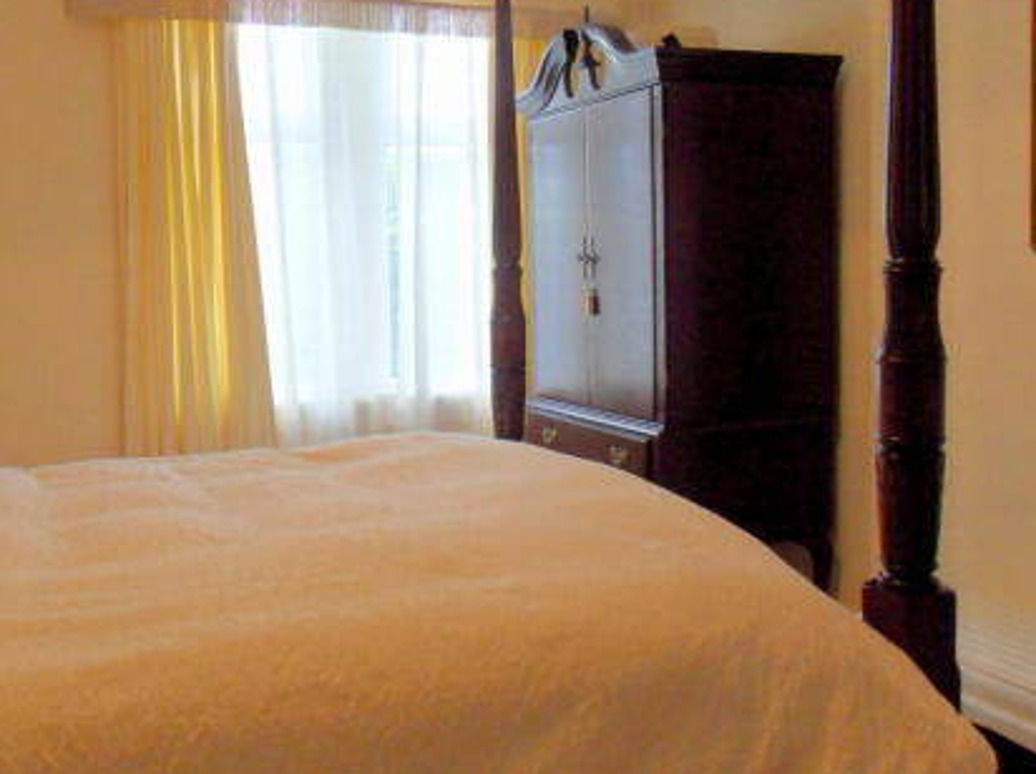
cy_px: 330
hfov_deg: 53.6
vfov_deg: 41.6
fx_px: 1016
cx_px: 409
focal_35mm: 34
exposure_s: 1/30
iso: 160
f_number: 3.3
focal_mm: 4.2
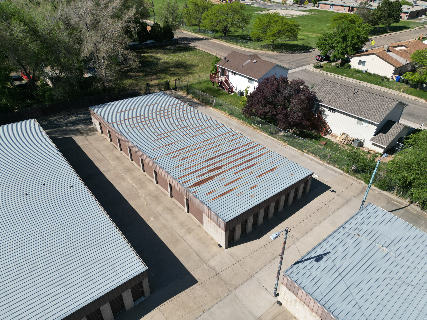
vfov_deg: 56.8
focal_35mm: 24
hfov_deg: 71.6
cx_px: 214
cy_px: 160
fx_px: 296
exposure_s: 1/3200
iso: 100
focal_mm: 6.72
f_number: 1.7
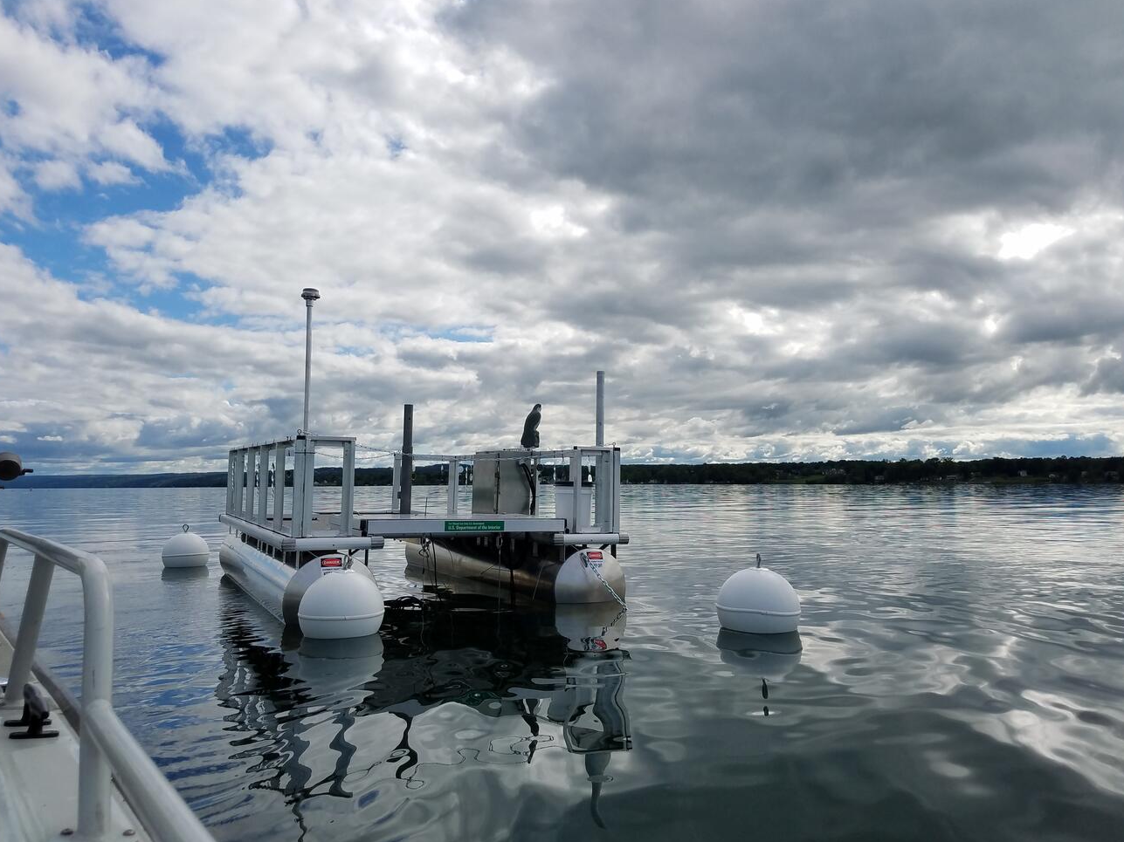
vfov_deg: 51.3
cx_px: 546
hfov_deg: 65.3
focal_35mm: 27
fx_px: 877
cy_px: 417
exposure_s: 1/4624
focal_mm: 4.2
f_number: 1.7
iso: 50
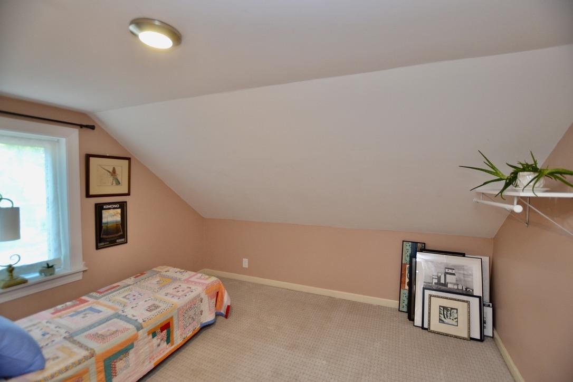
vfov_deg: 77.3
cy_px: 191
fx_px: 239
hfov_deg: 100.4
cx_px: 286
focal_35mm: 15
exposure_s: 1/60
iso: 400
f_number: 3.5
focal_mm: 10
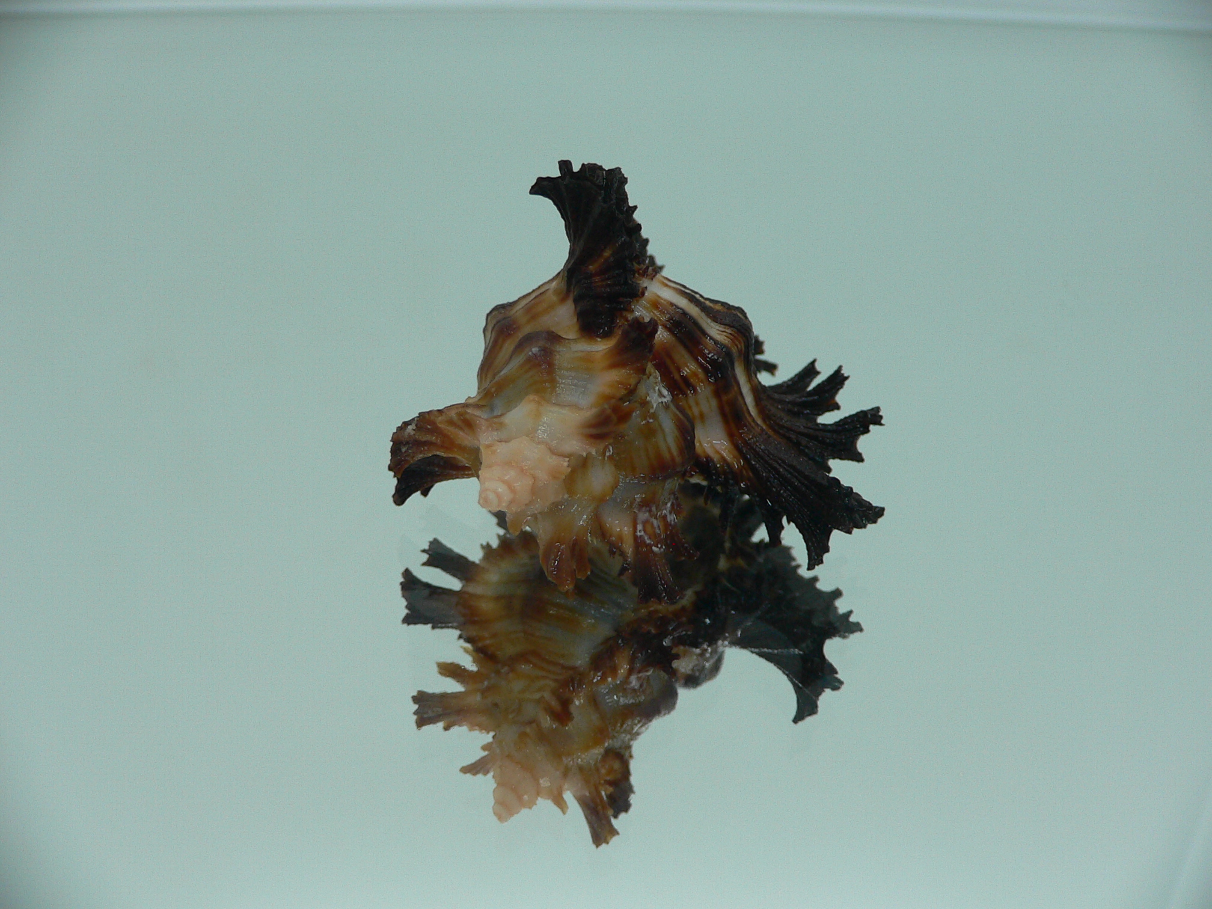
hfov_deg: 52.6
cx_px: 606
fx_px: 1225
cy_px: 454
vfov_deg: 40.7
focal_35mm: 35
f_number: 2.8
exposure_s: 1/60
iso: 80
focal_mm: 4.6
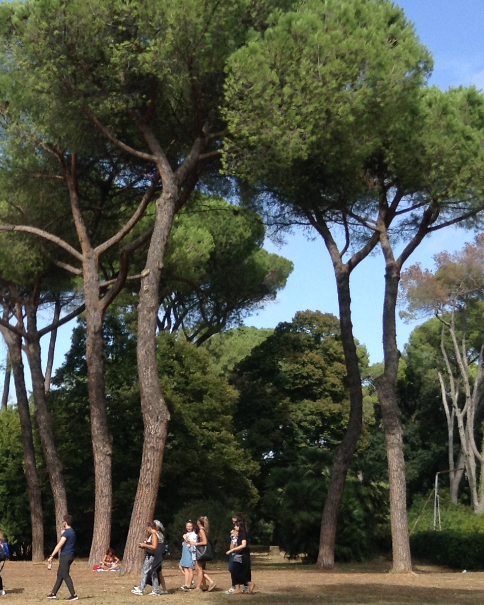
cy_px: 424
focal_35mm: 70
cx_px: -60
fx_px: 1253
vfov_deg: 26.9
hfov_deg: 20.7
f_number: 2.4
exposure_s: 1/828
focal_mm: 3.3
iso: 25
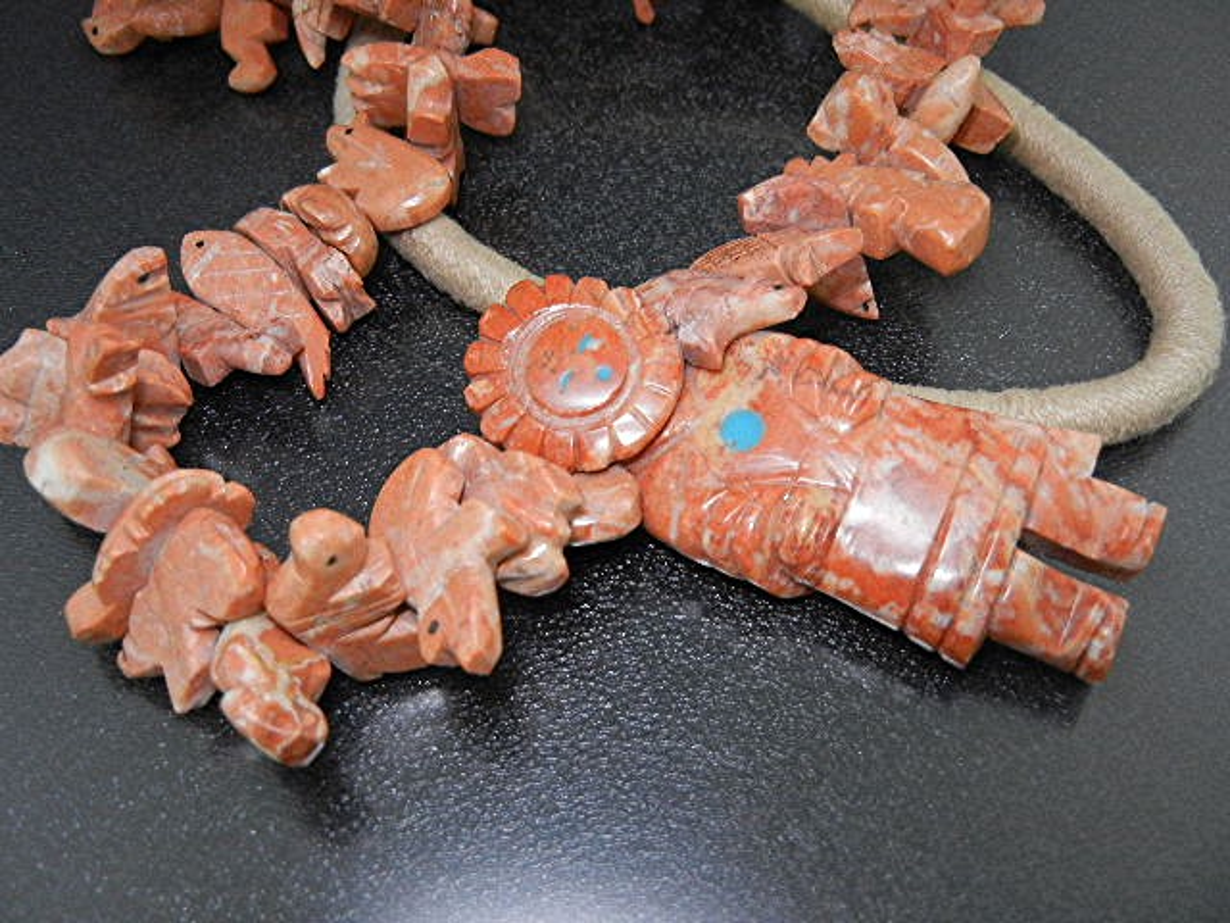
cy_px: 462
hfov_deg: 54.0
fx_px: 1208
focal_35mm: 34
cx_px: 615
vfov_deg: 41.8
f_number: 7.2
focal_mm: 6.2
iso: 711
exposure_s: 1/30
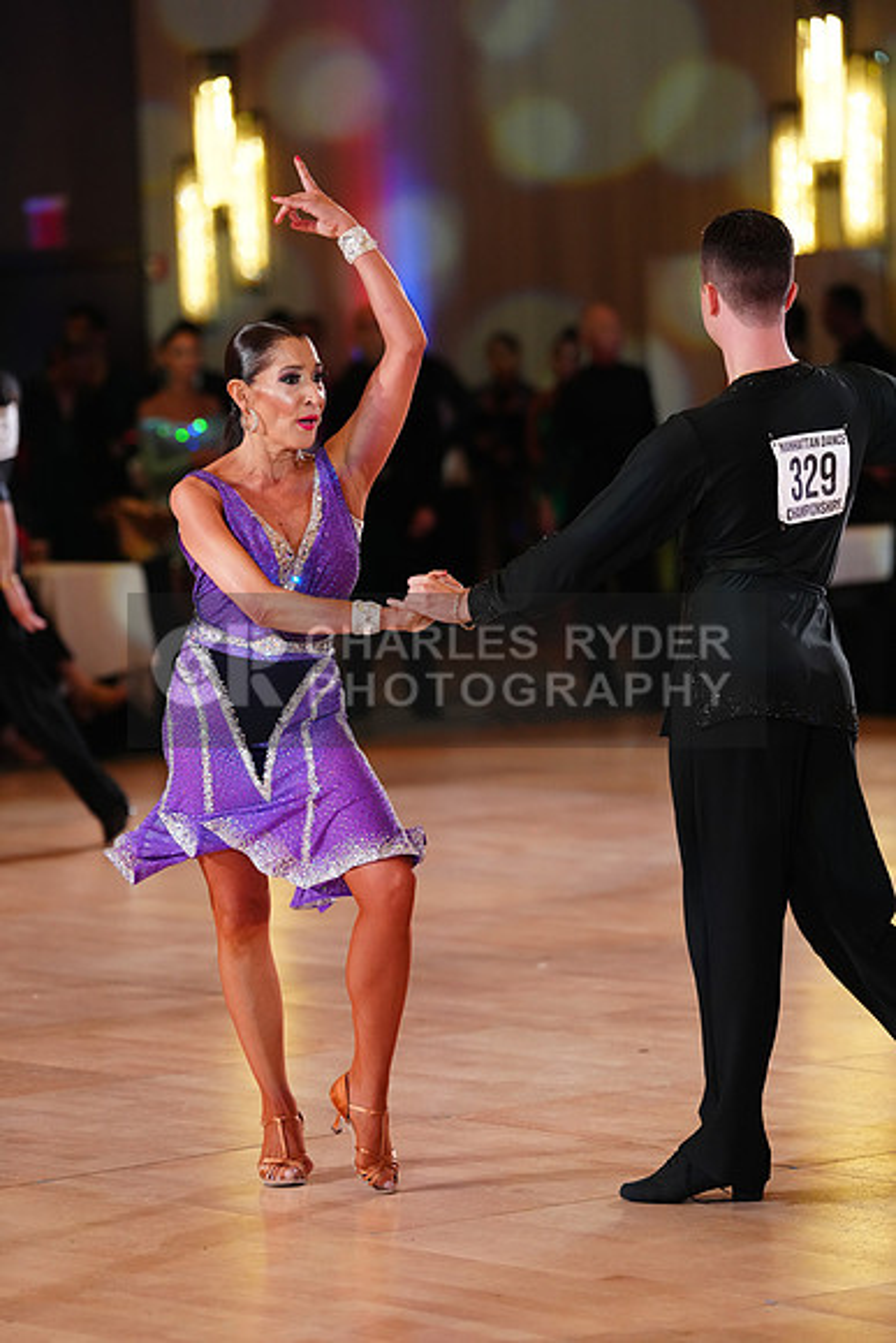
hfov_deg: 9.8
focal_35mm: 140
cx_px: 448
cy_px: 672
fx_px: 5223
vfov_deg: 14.7
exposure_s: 1/640
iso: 3200
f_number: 3.2
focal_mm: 140
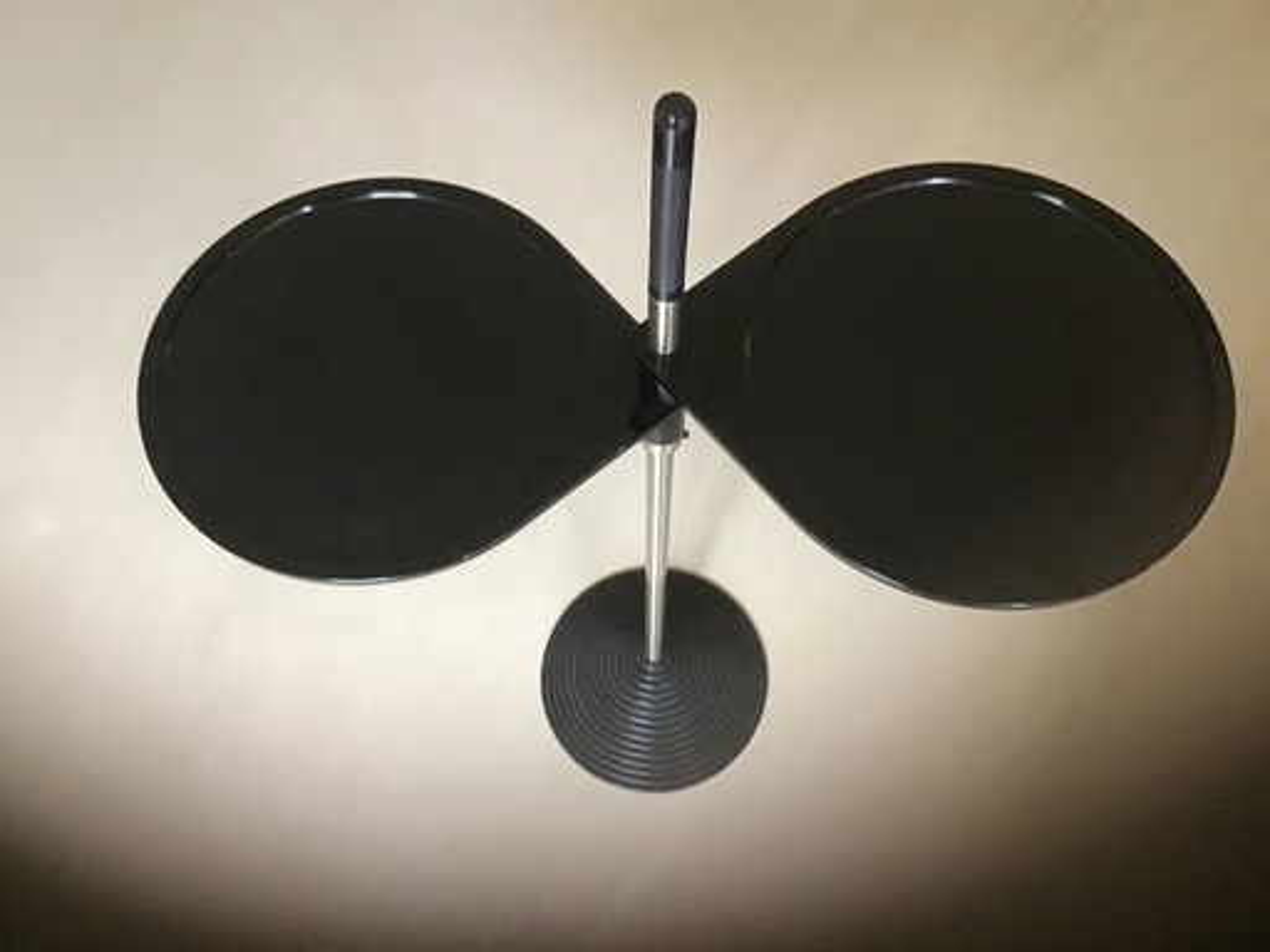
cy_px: 476
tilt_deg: -66.7
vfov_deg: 45.4
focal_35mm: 31
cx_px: 635
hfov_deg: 58.4
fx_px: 1137
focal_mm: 3.3
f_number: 2.4
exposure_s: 1/17
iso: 320
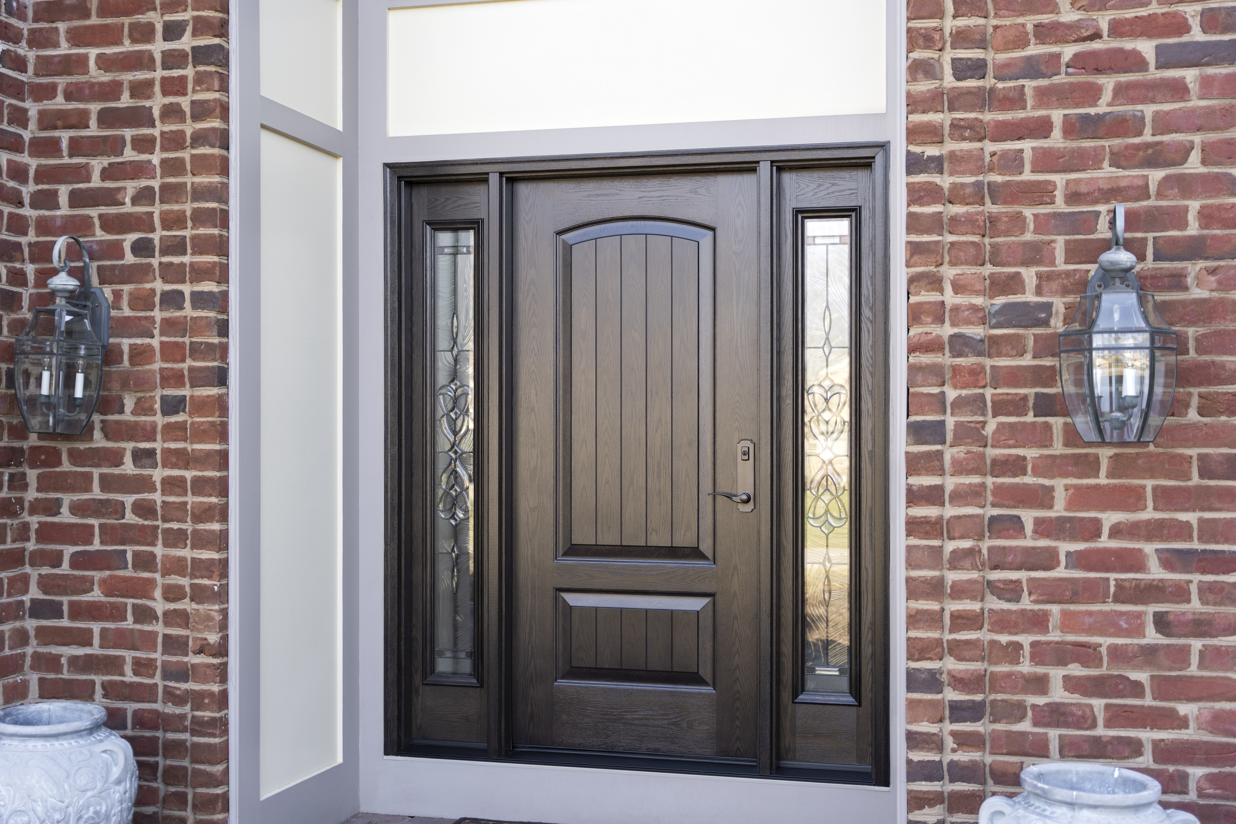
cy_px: 412
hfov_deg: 44.2
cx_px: 618
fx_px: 1521
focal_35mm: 44
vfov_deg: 30.3
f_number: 2.8
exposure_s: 1/250
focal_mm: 44.3
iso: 160
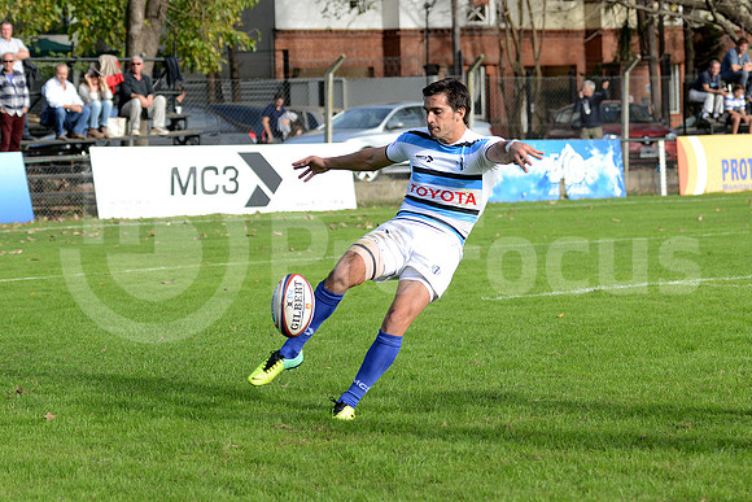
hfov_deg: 20.4
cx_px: 376
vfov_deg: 13.7
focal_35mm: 100
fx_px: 2089
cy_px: 251
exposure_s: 1/1000
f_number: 4
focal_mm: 100
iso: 500
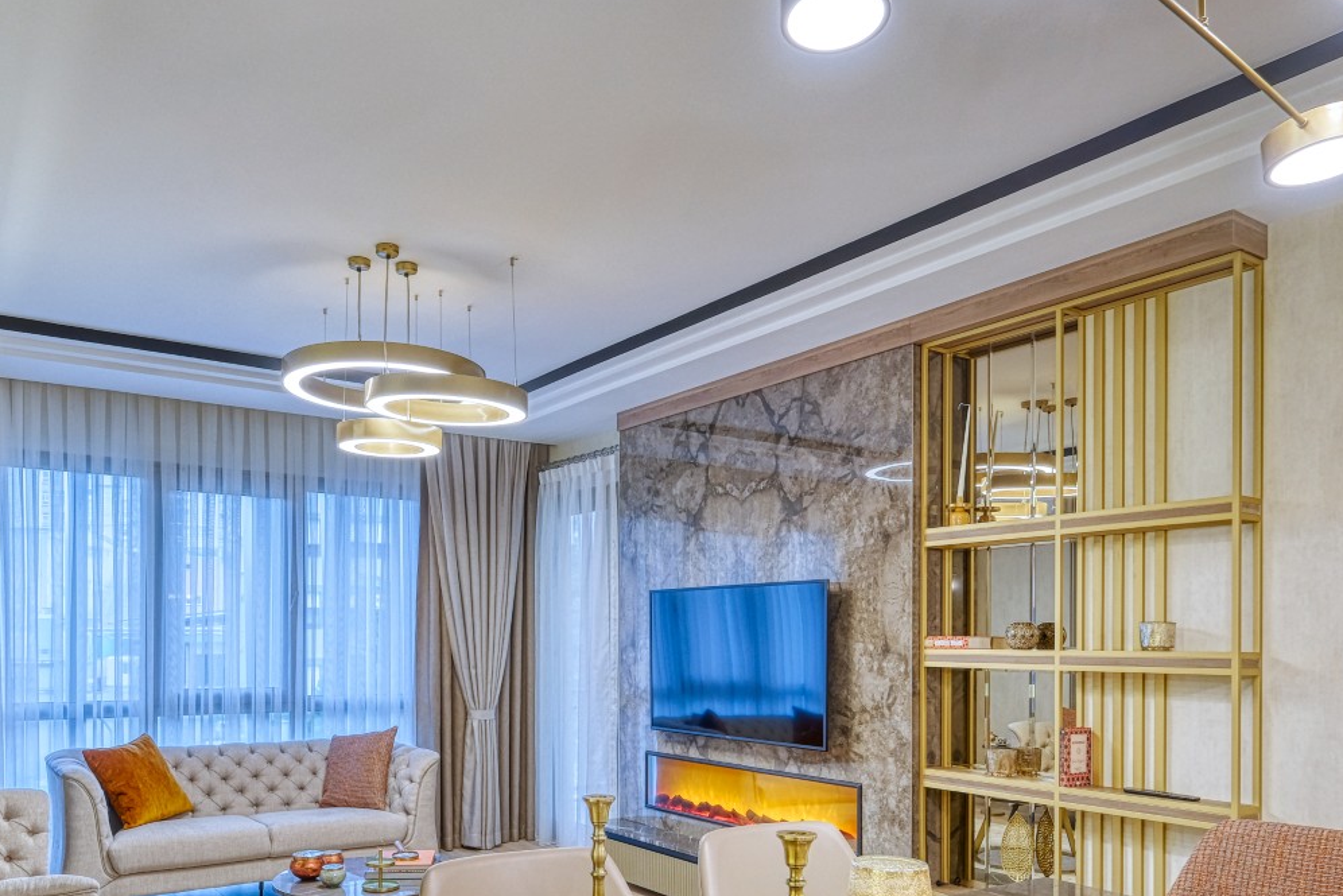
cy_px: 635
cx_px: 585
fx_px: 970
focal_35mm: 26
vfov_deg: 48.3
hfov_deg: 69.1
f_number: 5.6
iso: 320
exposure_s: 1/8
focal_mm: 10.5
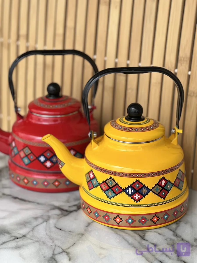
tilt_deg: -18.6
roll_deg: -1.5
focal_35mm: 77
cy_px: 132
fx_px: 584
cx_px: 98
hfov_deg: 19.1
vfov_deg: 25.3
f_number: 2.8
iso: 25
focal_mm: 9
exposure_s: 1/163
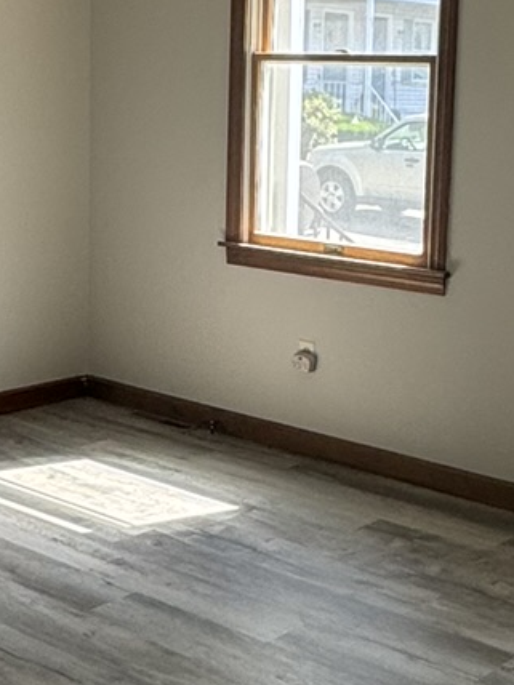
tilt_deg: -7.3
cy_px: 243
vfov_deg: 28.8
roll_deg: -1.1
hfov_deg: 21.9
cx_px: 274
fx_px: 1326
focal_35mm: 67
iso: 100
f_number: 2.2
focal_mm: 2.22
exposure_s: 1/99
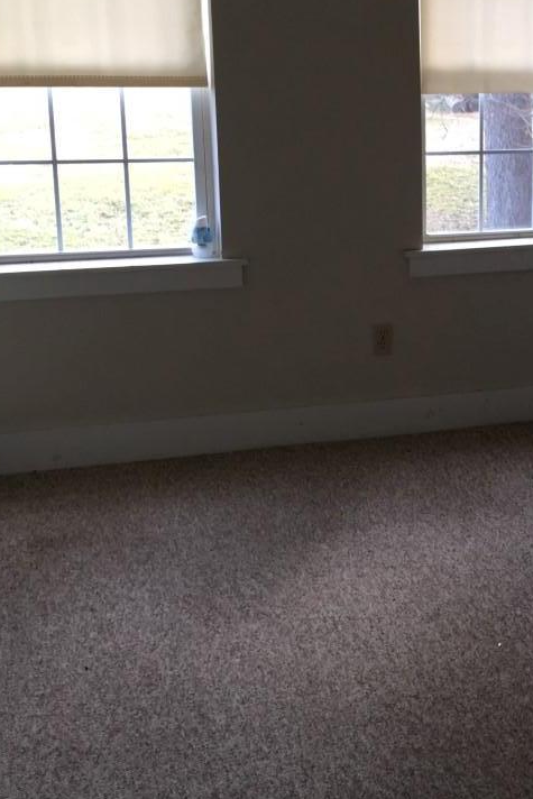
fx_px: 1354
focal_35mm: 61
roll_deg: -0.2
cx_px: 560
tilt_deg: -14.0
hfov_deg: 21.3
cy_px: 327
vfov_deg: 32.8
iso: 25
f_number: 2.2
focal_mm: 4.15
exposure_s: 1/30
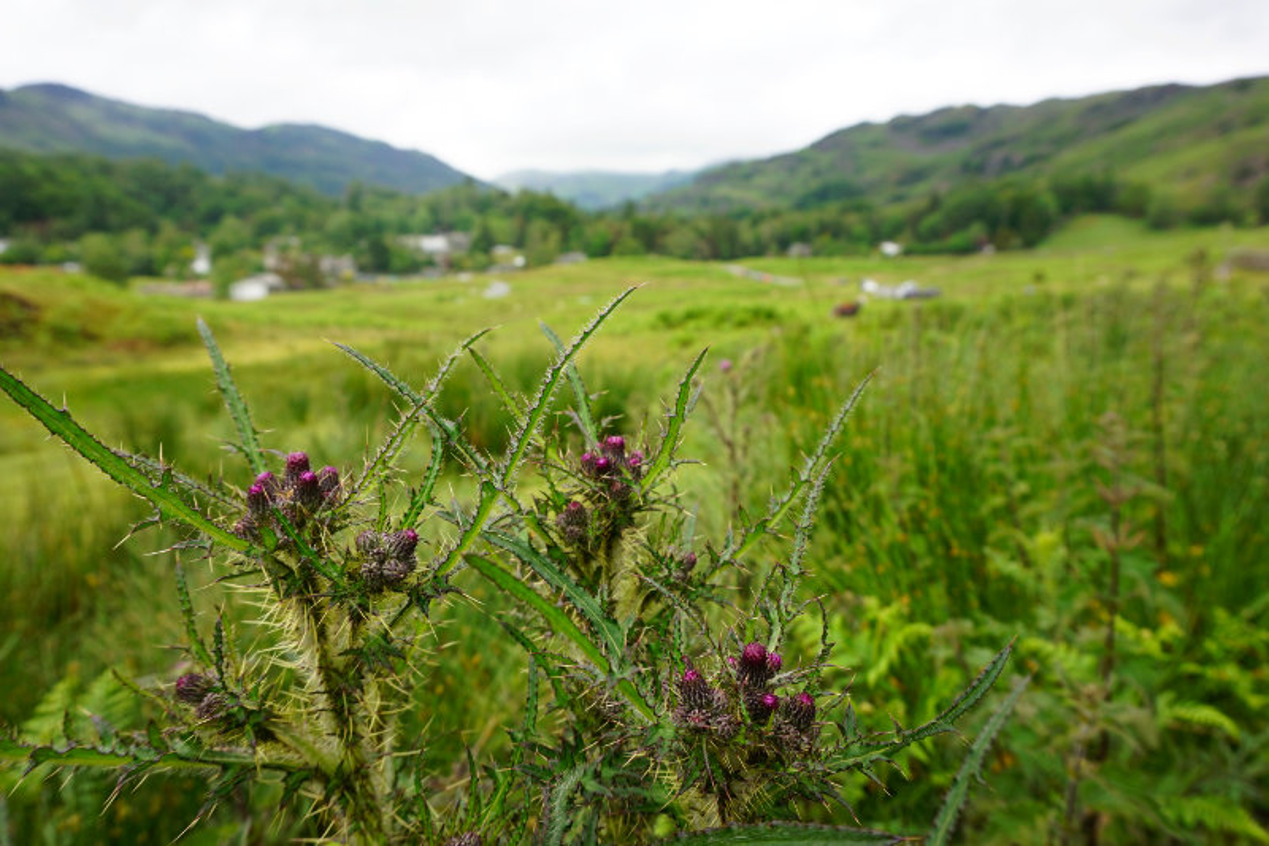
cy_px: 423
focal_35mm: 24
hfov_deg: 73.8
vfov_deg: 53.1
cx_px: 634
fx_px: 846
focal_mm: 16
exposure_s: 1/60
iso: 100
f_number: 5.6
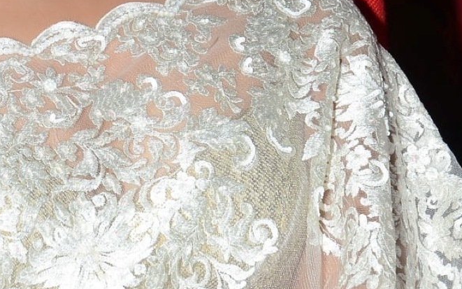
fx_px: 3475
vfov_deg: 4.8
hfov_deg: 7.6
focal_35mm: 276
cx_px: 89
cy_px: 21
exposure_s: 1/160
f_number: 7.1
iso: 250
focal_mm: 66
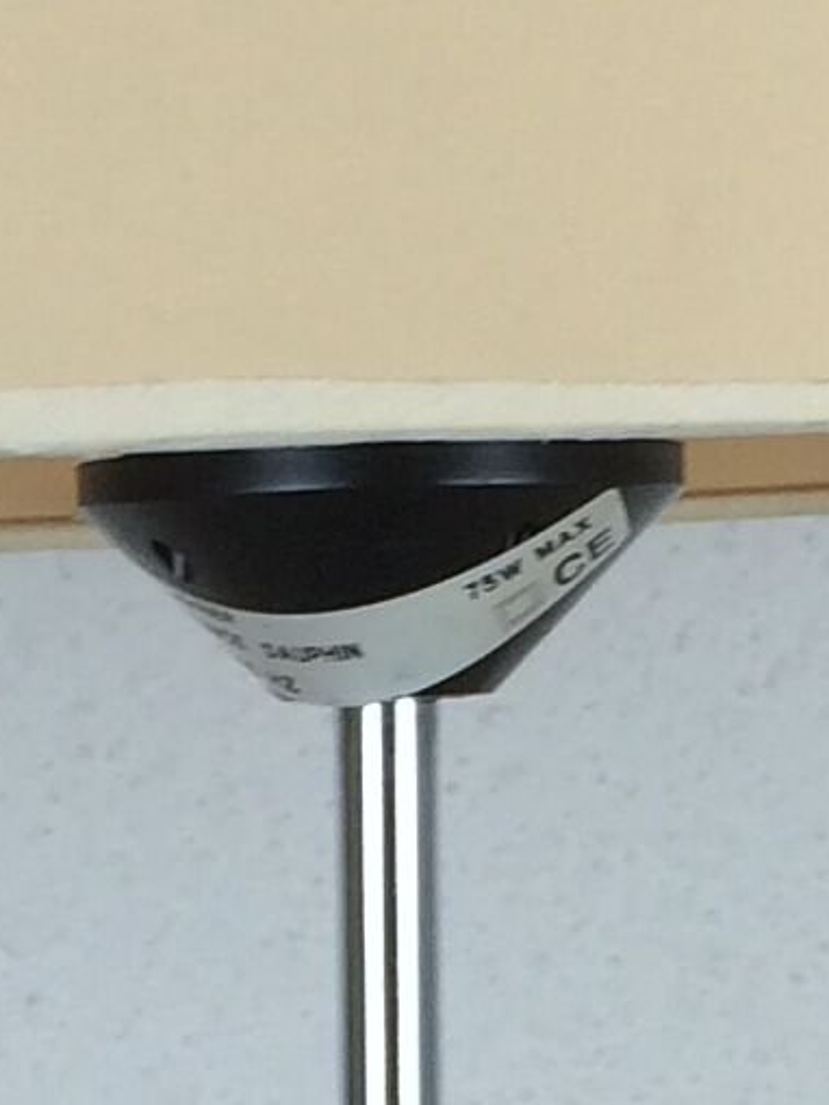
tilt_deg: -6.8
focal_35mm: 186
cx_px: 263
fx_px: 5937
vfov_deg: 10.5
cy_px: 1140
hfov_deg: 8.0
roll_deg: +1.4
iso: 50
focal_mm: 4.15
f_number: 2.2
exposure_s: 1/100
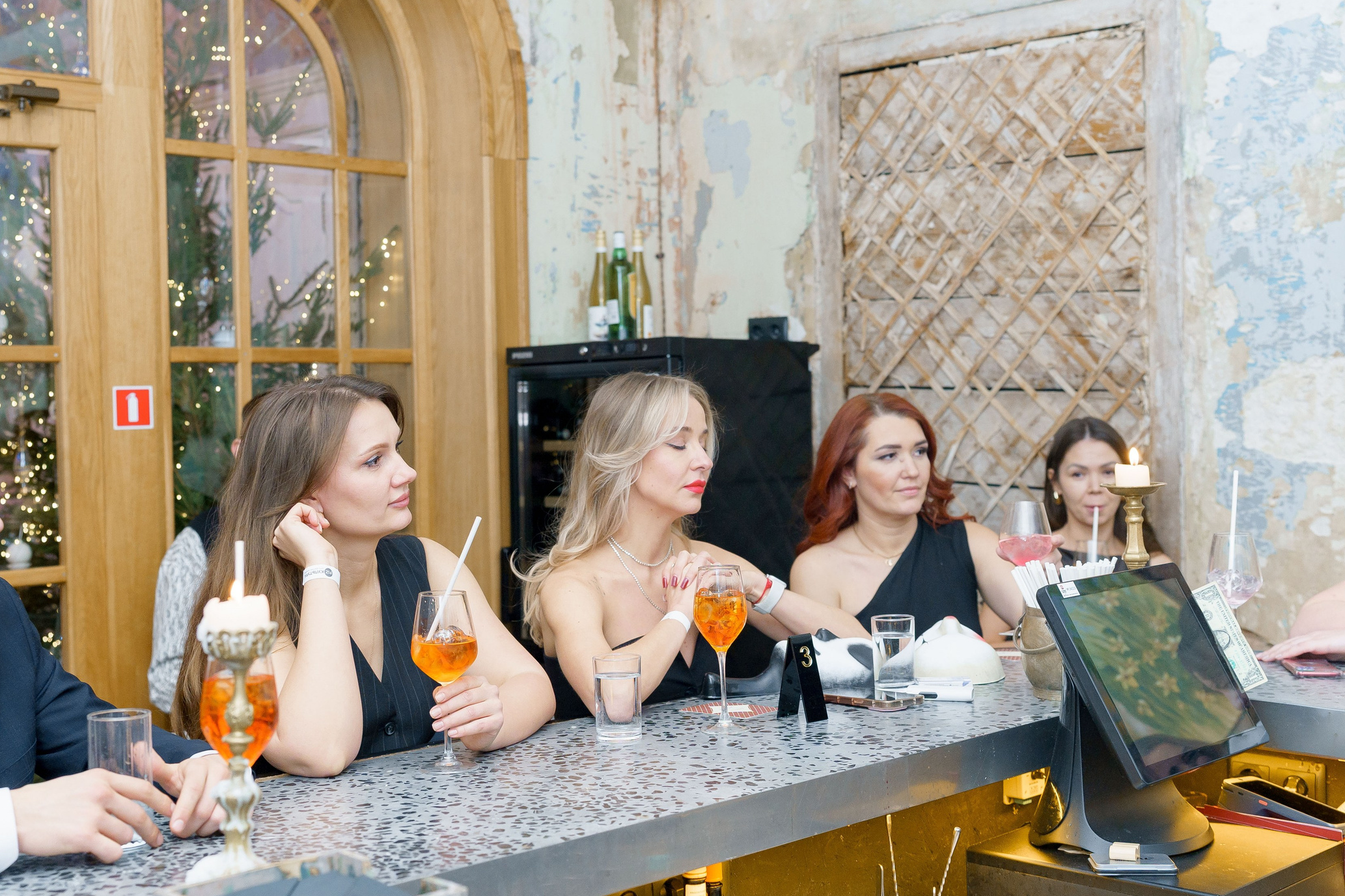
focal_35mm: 46
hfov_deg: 42.7
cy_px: 437
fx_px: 1718
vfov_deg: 29.2
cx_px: 637
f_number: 3.2
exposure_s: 1/160
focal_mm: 36
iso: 1000
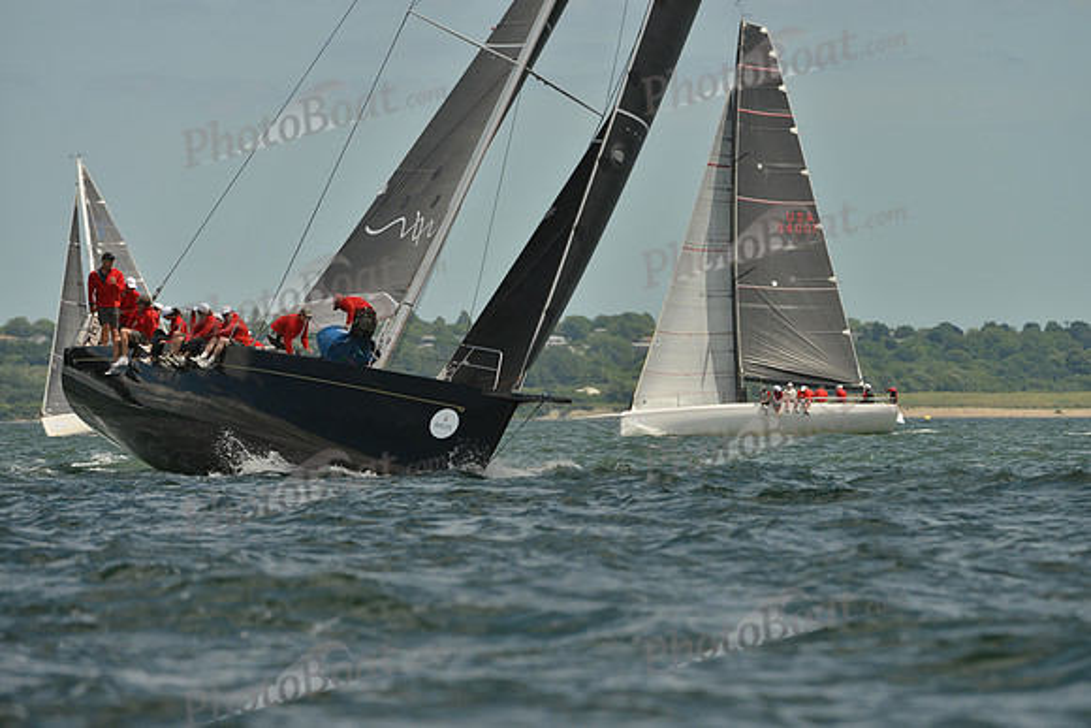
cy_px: 364
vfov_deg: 3.4
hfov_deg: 5.2
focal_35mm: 400
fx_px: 12124
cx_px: 546
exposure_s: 1/800
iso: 200
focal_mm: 400
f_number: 8
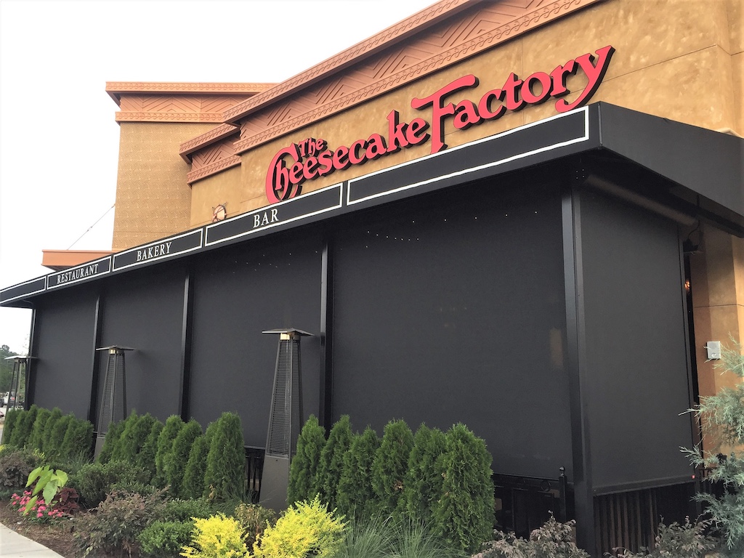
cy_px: 279
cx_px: 372
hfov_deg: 61.7
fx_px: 623
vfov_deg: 48.2
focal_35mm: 29
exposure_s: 1/366
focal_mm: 4.15
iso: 32
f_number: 2.2
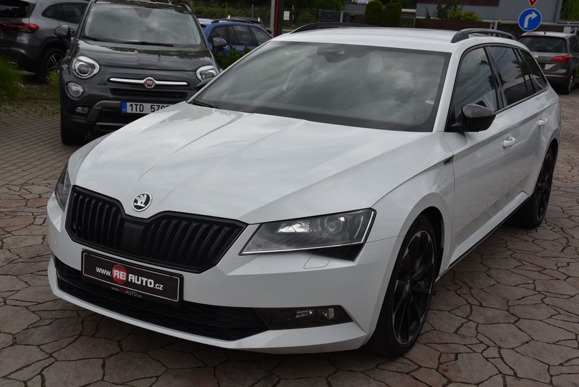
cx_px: 290
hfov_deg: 42.7
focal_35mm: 46
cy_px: 194
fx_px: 740
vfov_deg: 29.3
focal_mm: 46
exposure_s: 1/400
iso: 500
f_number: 10
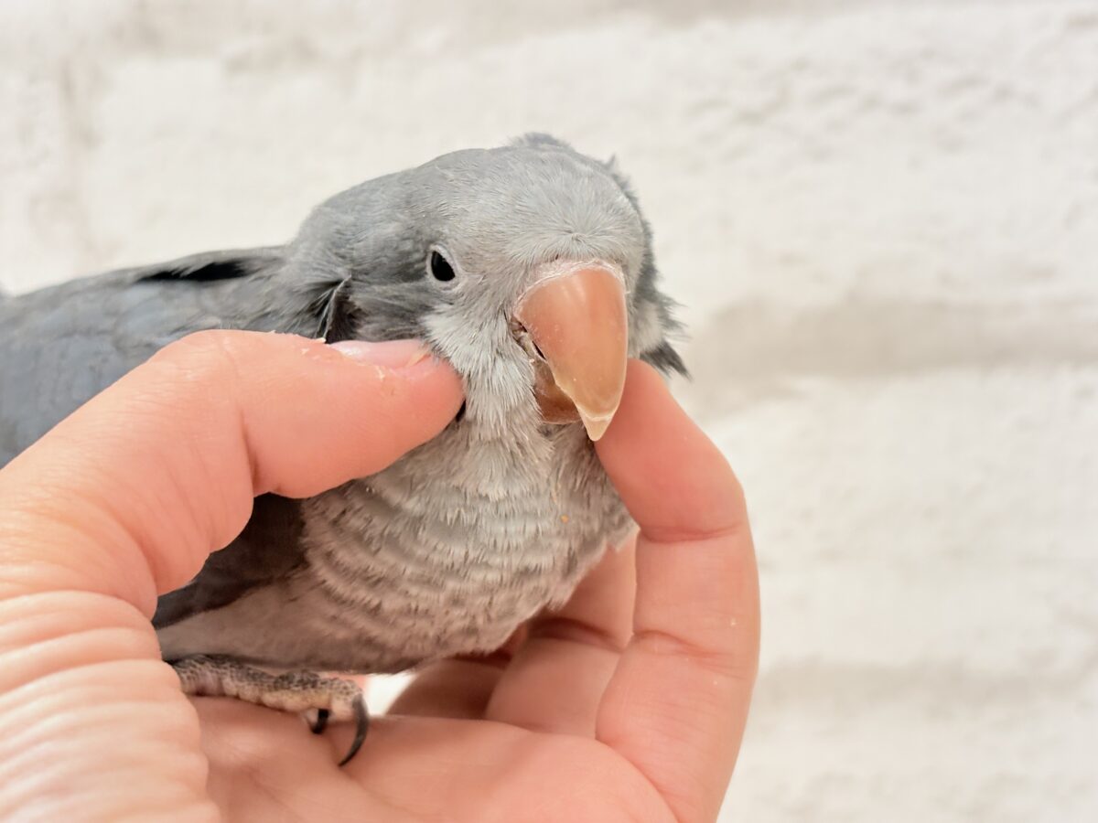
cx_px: 549
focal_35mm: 52
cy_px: 412
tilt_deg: -3.6
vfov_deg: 28.0
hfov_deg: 36.8
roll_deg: +3.2
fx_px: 1649
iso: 80
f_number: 1.6
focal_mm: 5.96
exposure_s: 1/50
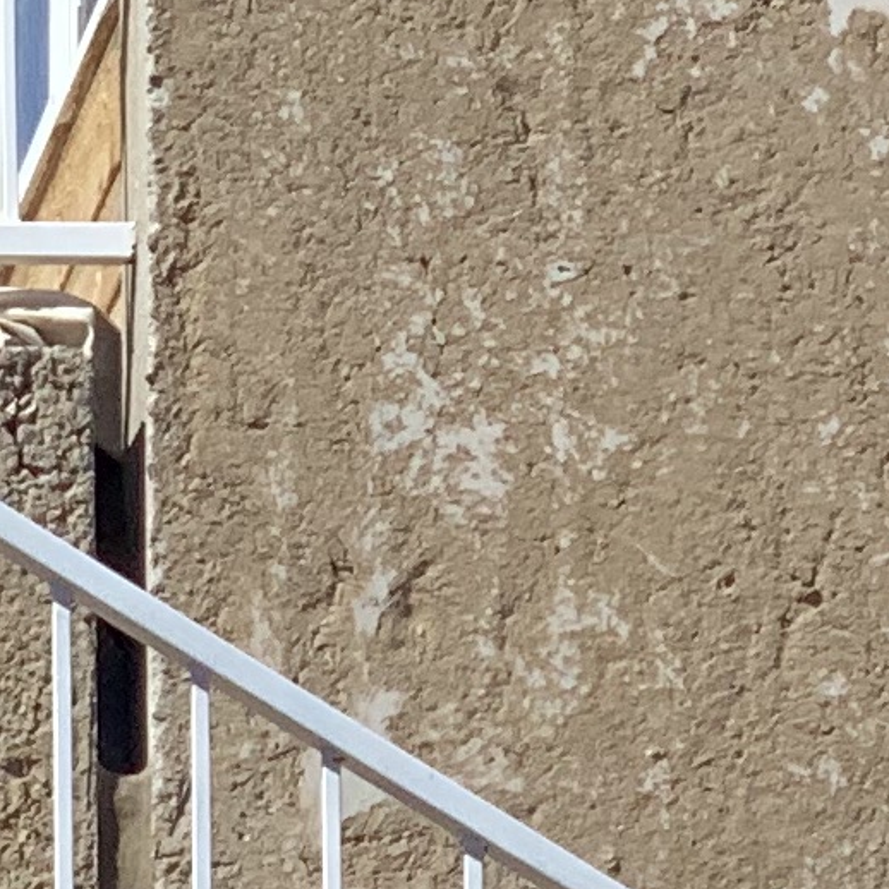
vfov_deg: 4.9
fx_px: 10402
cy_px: 1320
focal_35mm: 358
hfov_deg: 4.8
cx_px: -1184
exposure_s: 1/1170
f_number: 2.4
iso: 16
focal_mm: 6
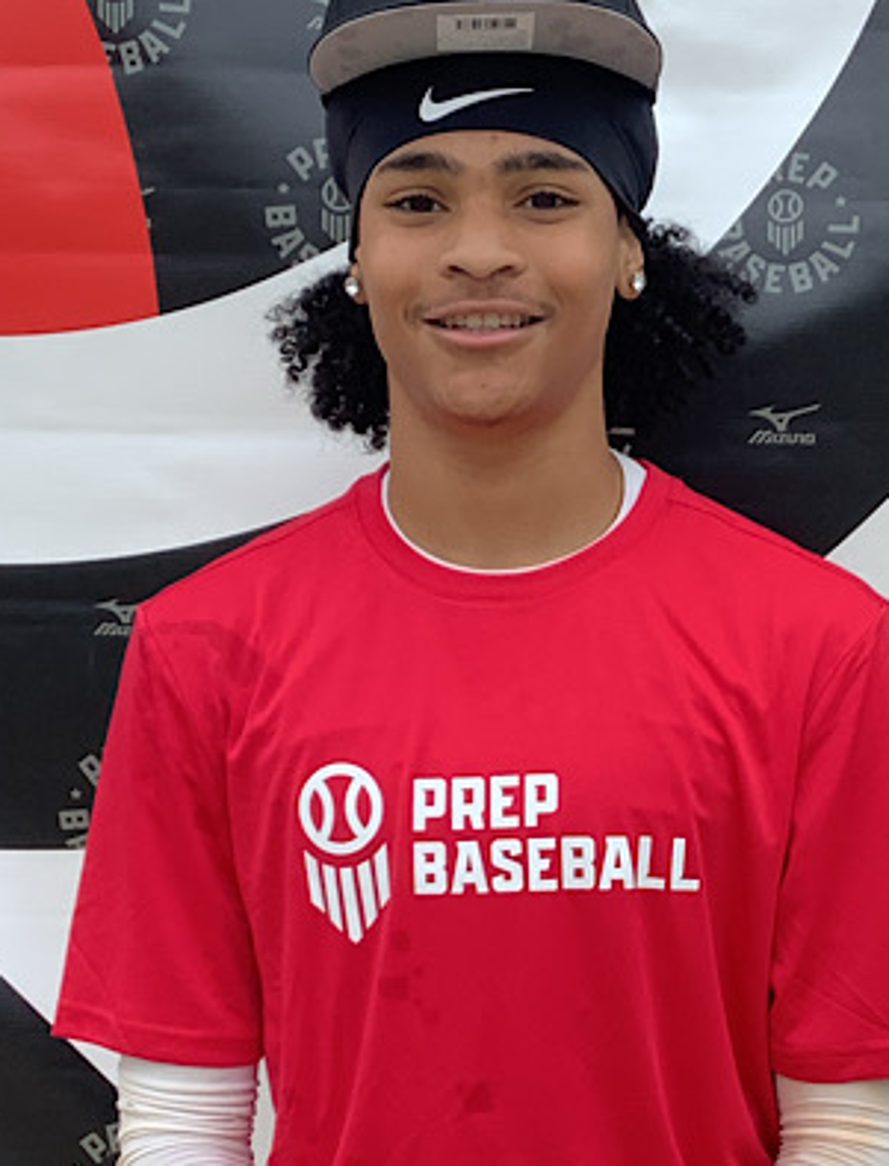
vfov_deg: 38.6
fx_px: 1661
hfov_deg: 29.8
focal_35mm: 49
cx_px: 569
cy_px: 500
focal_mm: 3.3
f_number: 2.4
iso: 25
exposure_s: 1/337
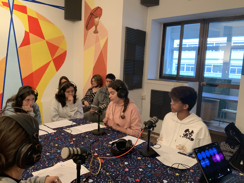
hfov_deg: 61.7
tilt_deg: -6.4
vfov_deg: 48.2
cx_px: 122
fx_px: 204
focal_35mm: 29
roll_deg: -2.6
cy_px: 92
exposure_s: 1/50
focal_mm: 3
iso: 200
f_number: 1.8
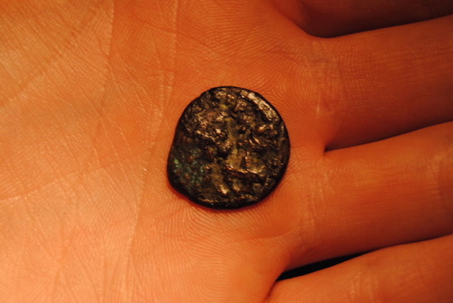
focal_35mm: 82
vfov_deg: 16.6
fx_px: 1039
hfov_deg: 24.6
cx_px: 226
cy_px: 152
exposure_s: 1/80
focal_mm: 55
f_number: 5.6
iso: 200
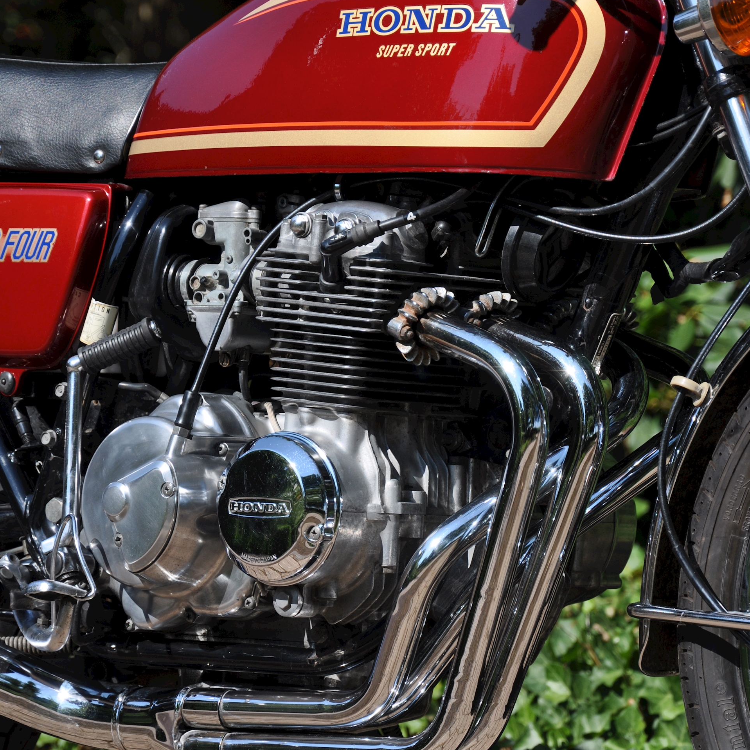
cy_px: 399
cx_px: 375
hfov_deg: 8.7
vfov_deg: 8.7
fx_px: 4943
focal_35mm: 202
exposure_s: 1/800
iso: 200
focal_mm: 105
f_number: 7.1
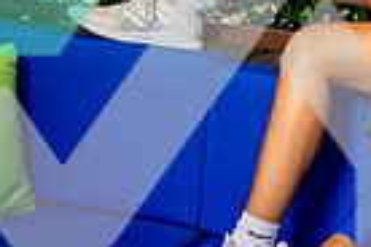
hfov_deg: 15.3
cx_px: 513
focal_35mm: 126
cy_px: 125
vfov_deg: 10.9
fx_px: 1298
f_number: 7.1
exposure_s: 1/250
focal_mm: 30
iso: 100
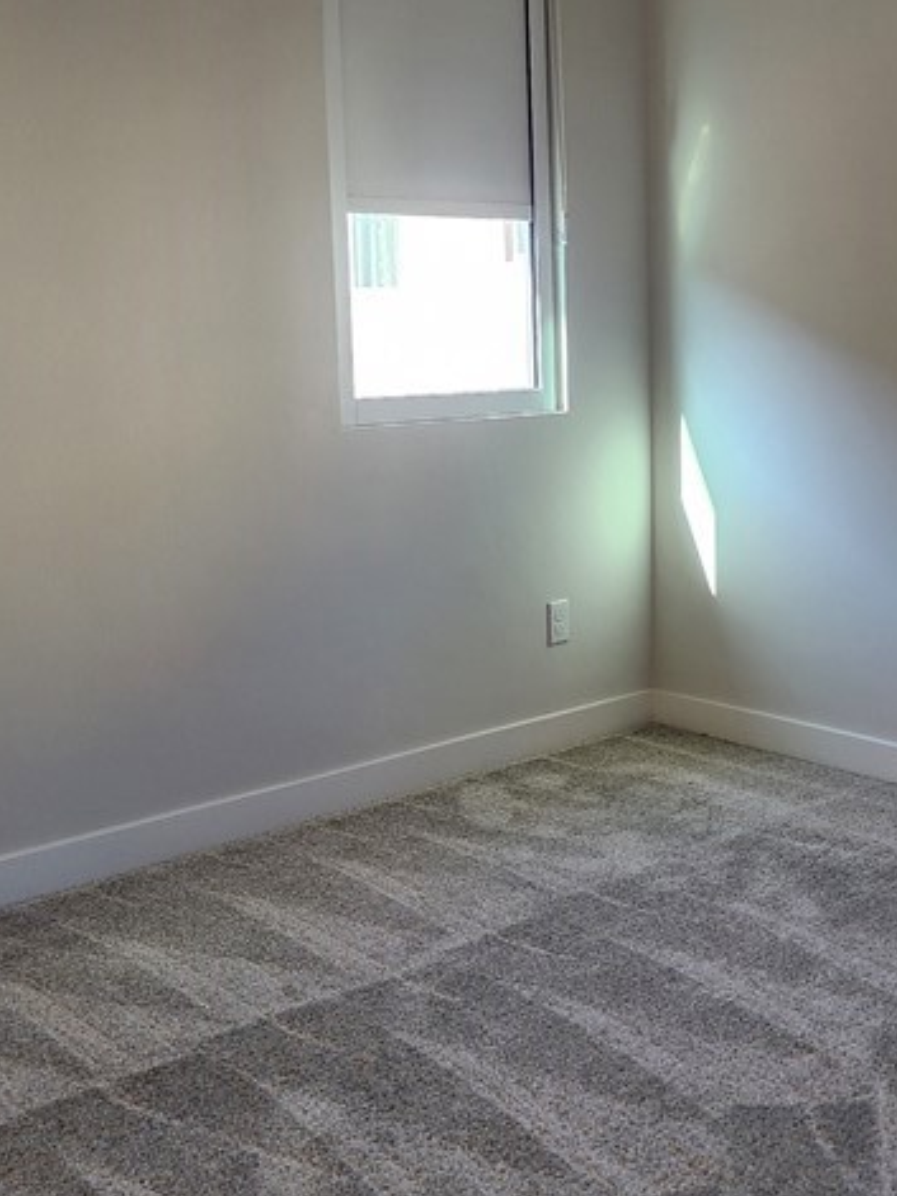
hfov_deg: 28.3
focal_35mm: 50
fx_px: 1728
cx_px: 750
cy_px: 485
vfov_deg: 38.1
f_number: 1.8
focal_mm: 6.4
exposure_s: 1/120
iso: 80
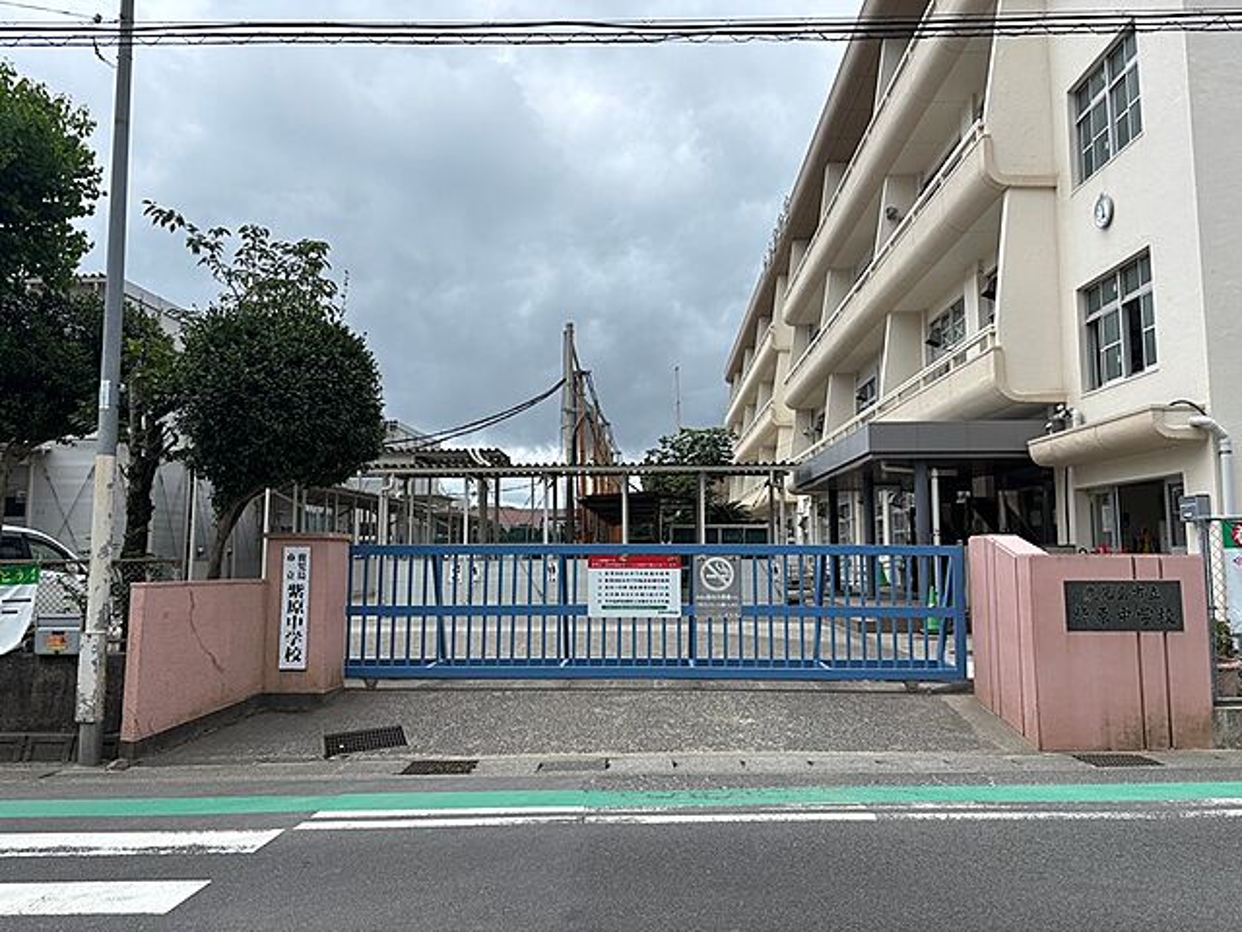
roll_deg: +0.7
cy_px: 466
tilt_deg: +5.9
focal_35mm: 26
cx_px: 621
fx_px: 933
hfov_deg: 67.3
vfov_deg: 53.1
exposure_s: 1/3021
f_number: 1.6
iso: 50
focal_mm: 5.96
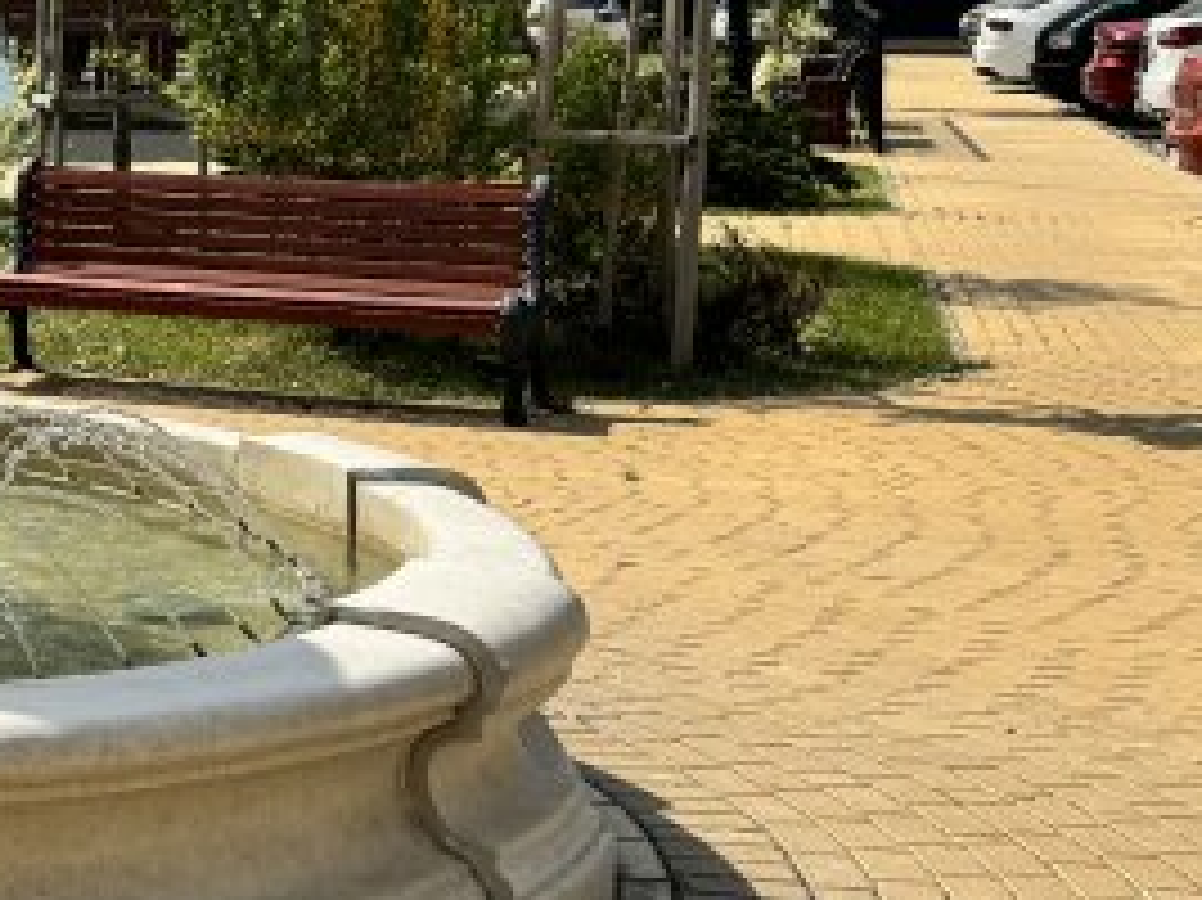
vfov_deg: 15.8
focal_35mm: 92
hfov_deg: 18.0
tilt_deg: -1.3
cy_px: 68
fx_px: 3193
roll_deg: +0.4
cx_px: -815
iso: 80
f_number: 1.78
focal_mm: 6.76
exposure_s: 1/4608
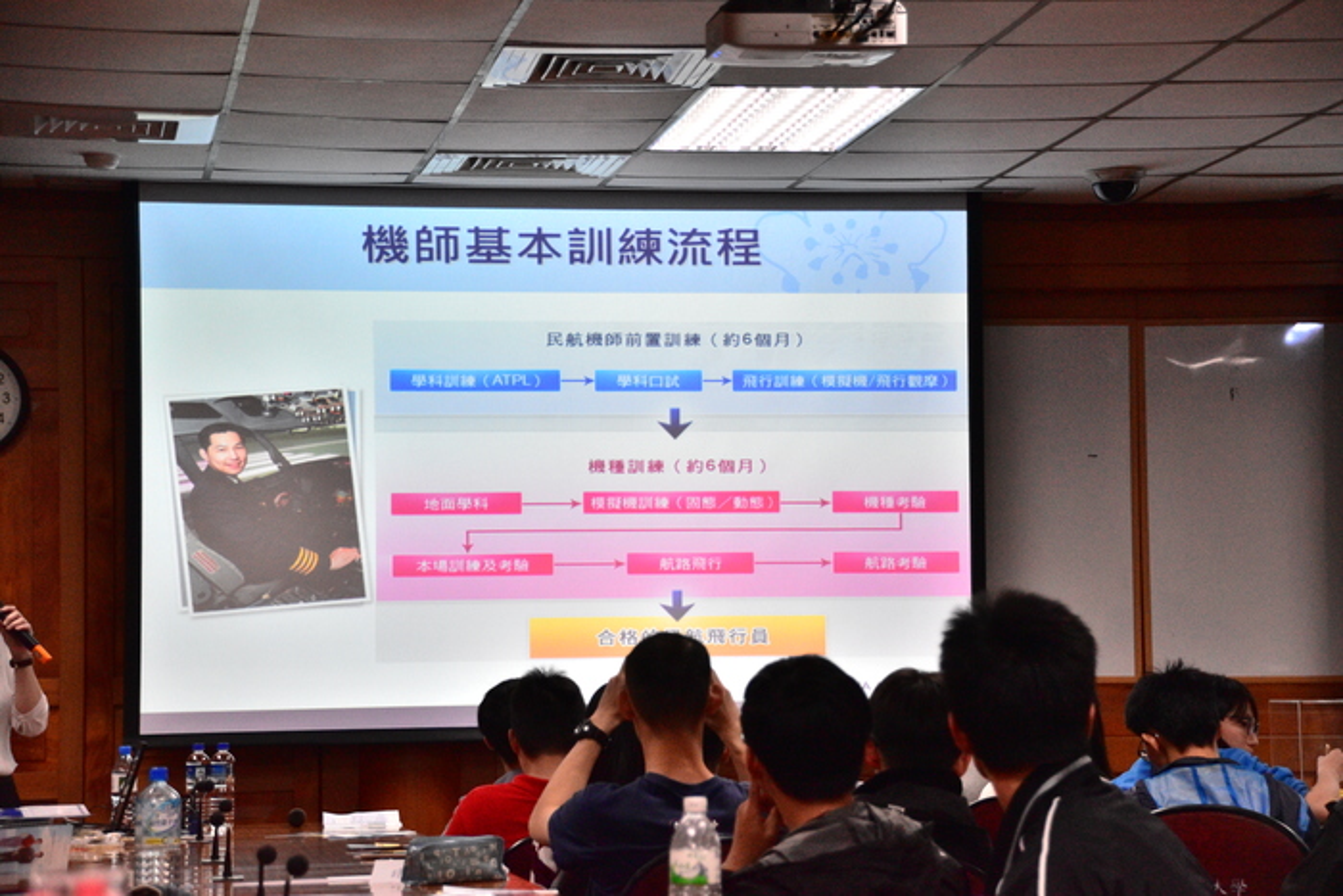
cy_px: 448
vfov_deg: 14.0
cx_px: 672
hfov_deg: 20.9
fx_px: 3638
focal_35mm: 98
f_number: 5.3
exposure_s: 1/320
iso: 3200
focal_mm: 65
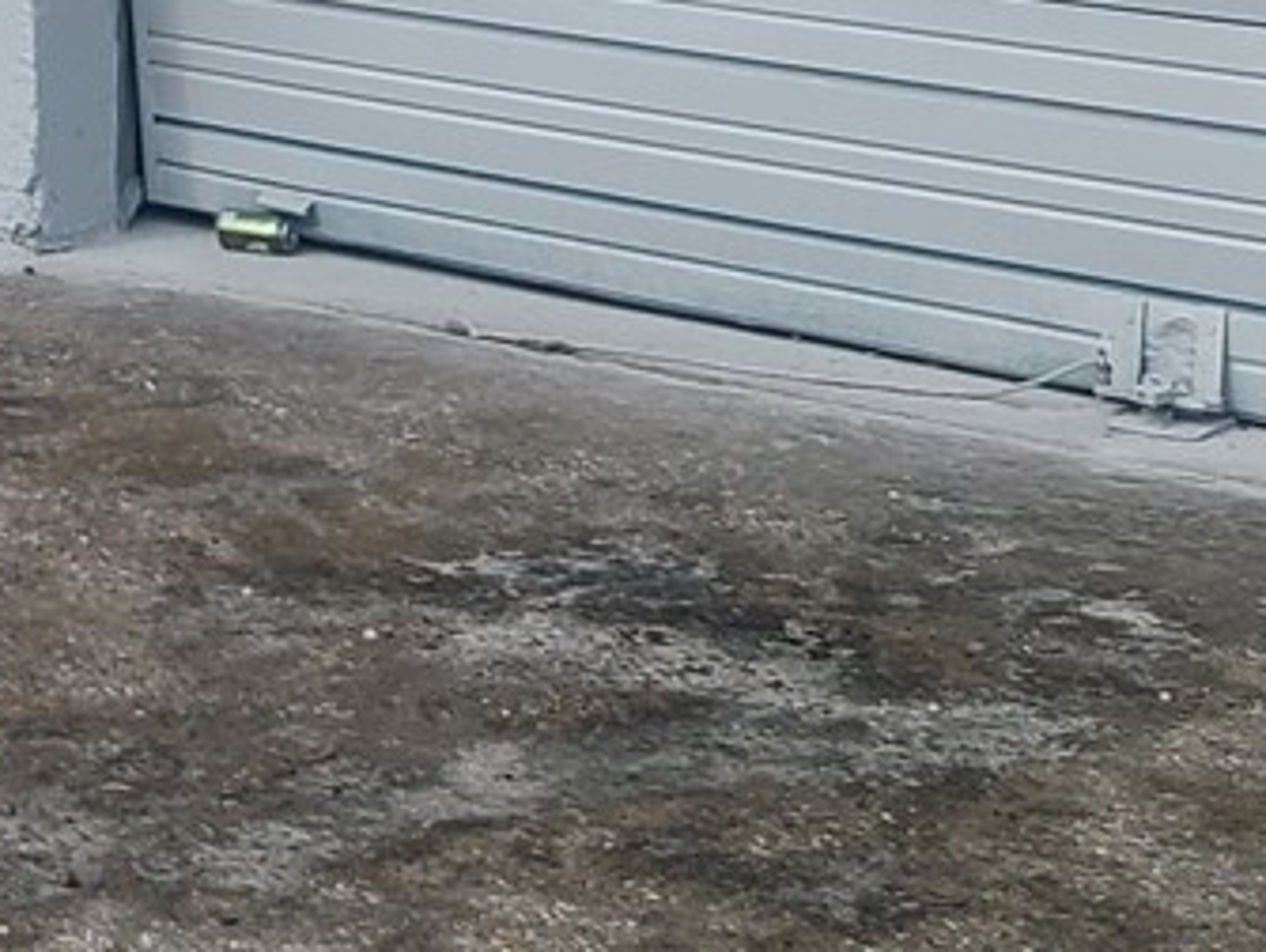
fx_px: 4540
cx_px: -843
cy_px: -793
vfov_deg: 11.1
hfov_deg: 14.4
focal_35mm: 124
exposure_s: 1/1167
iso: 40
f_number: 1.8
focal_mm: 5.4
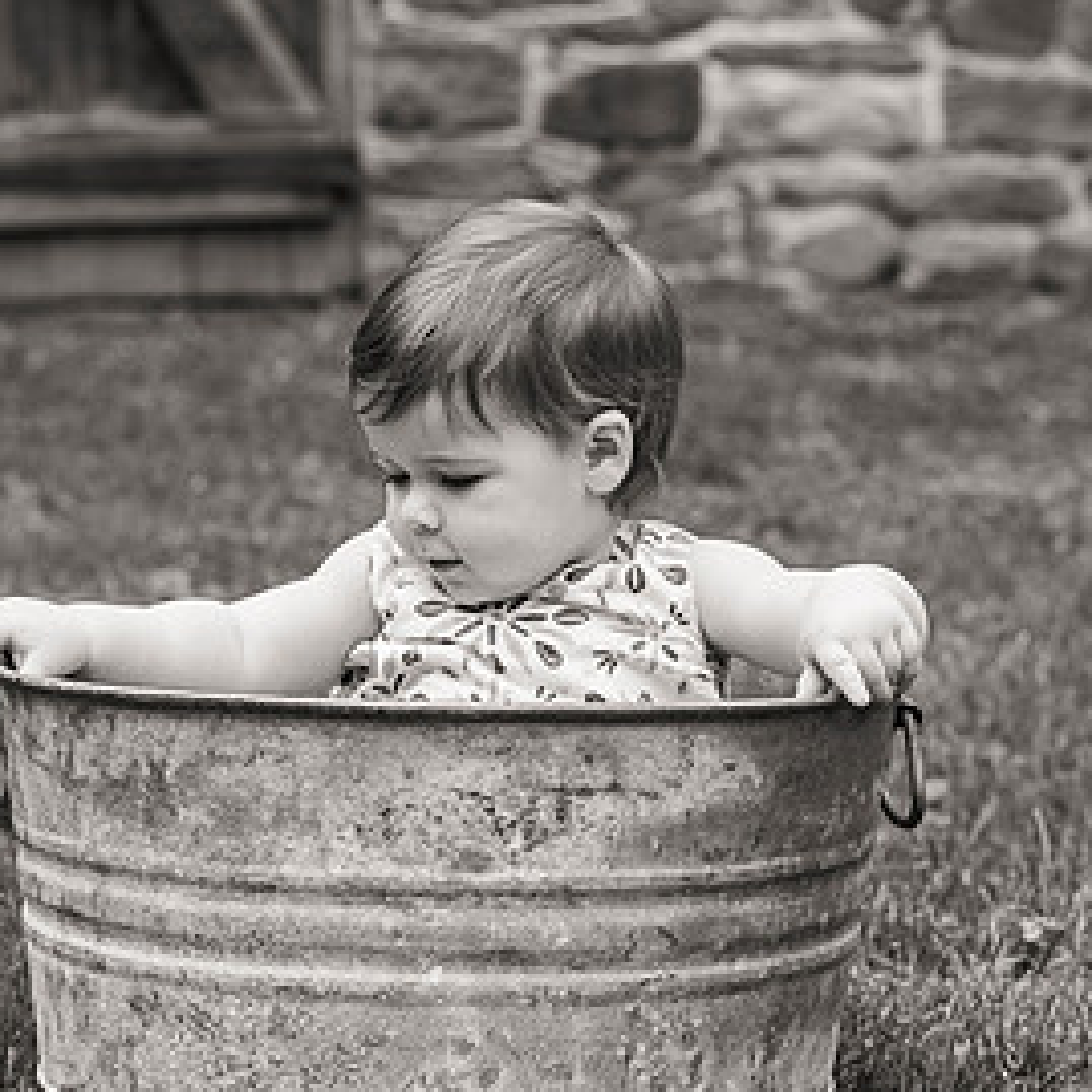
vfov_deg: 18.3
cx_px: 487
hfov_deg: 18.3
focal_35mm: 95
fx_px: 3391
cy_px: 477
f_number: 3.5
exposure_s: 1/2500
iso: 640
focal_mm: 50
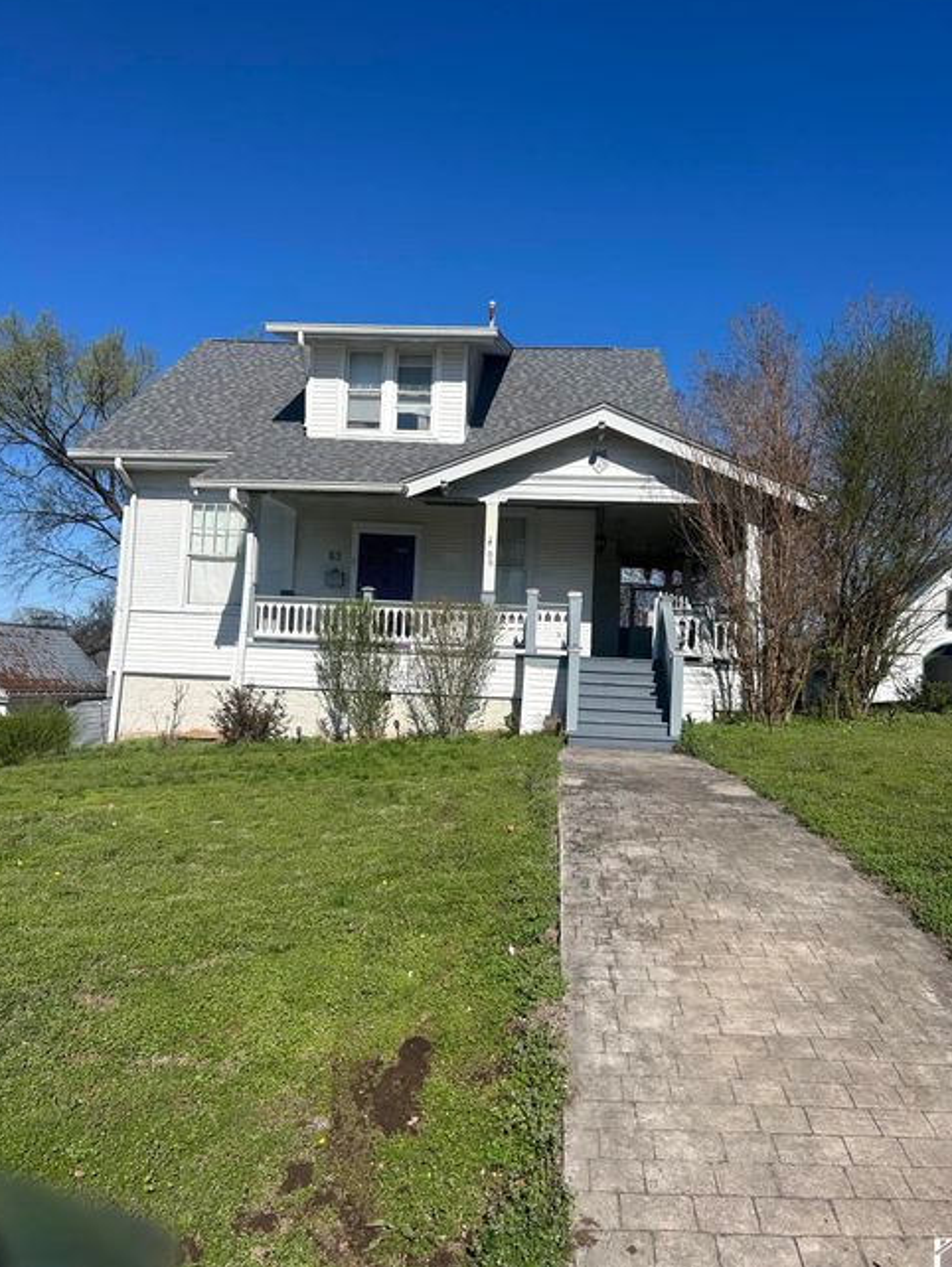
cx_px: 482
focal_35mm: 27
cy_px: 613
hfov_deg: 51.4
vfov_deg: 65.3
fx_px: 989
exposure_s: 1/5882
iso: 50
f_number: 1.5
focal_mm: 5.7
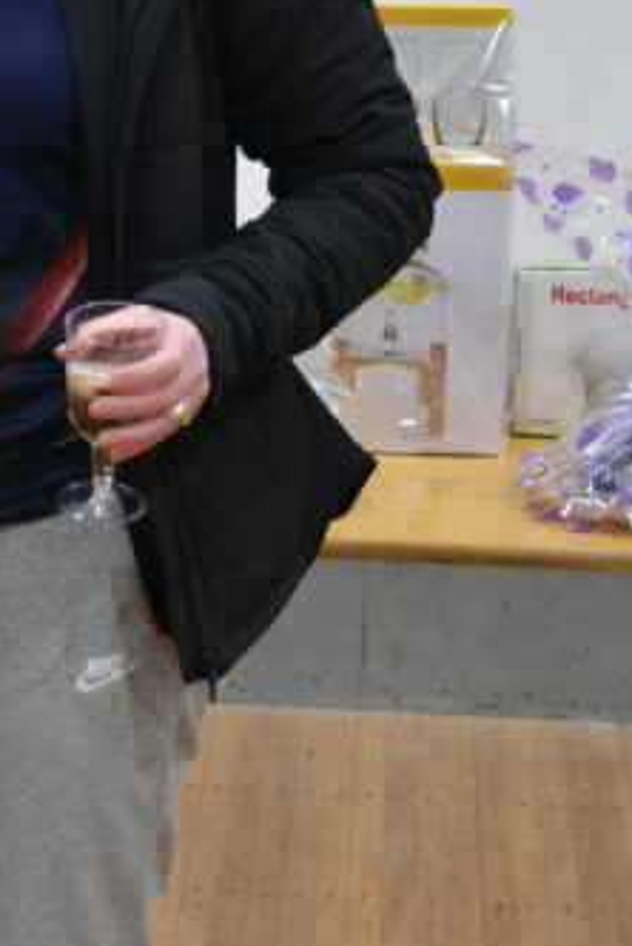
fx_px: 3889
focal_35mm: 148
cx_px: -215
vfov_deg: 13.9
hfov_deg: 9.1
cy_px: 487
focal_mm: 32
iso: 400
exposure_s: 1/40
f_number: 4.8
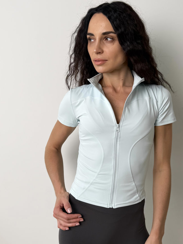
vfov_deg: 55.2
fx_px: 233
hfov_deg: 42.5
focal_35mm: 33
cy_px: 139
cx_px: 118
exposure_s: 1/312
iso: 80
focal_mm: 6.76
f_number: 1.78
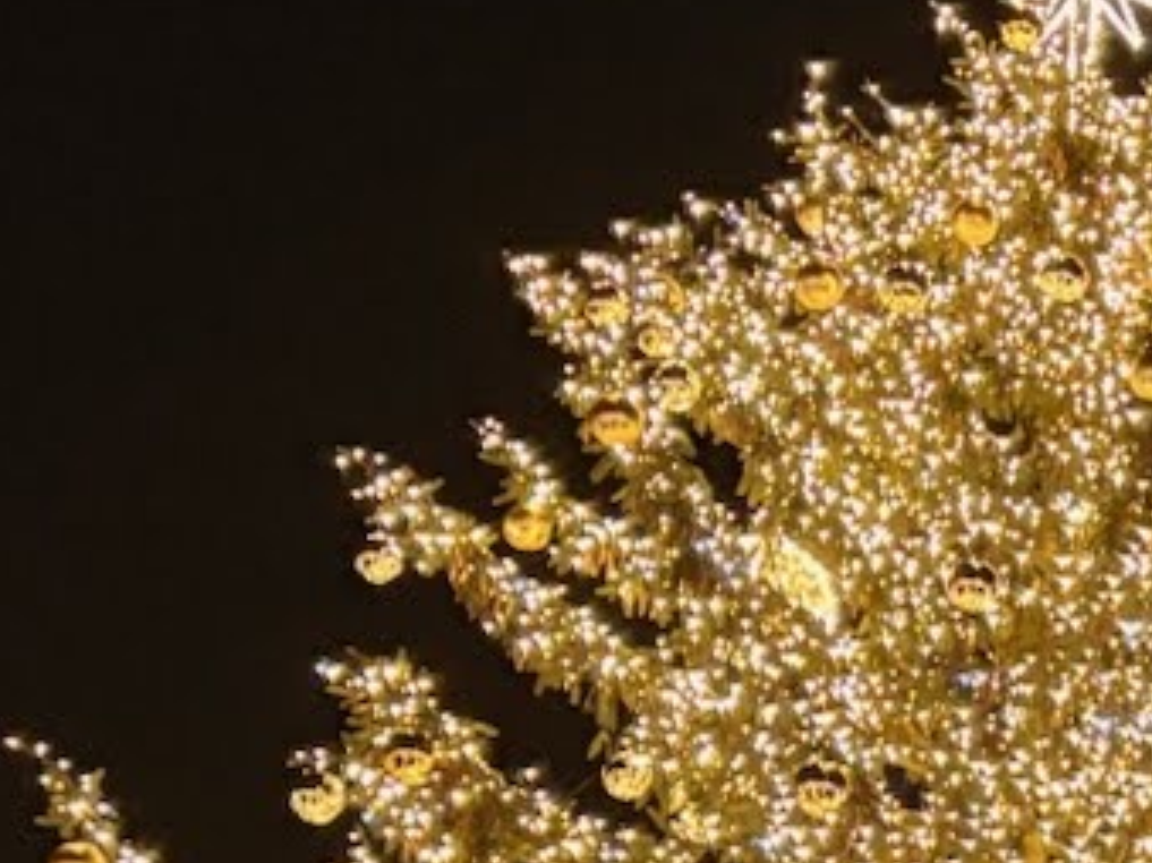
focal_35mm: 157
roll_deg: +2.3
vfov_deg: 9.2
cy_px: 1311
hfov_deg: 11.1
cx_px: 2484
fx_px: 5223
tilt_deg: +20.8
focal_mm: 5.96
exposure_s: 1/33
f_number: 1.6
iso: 400
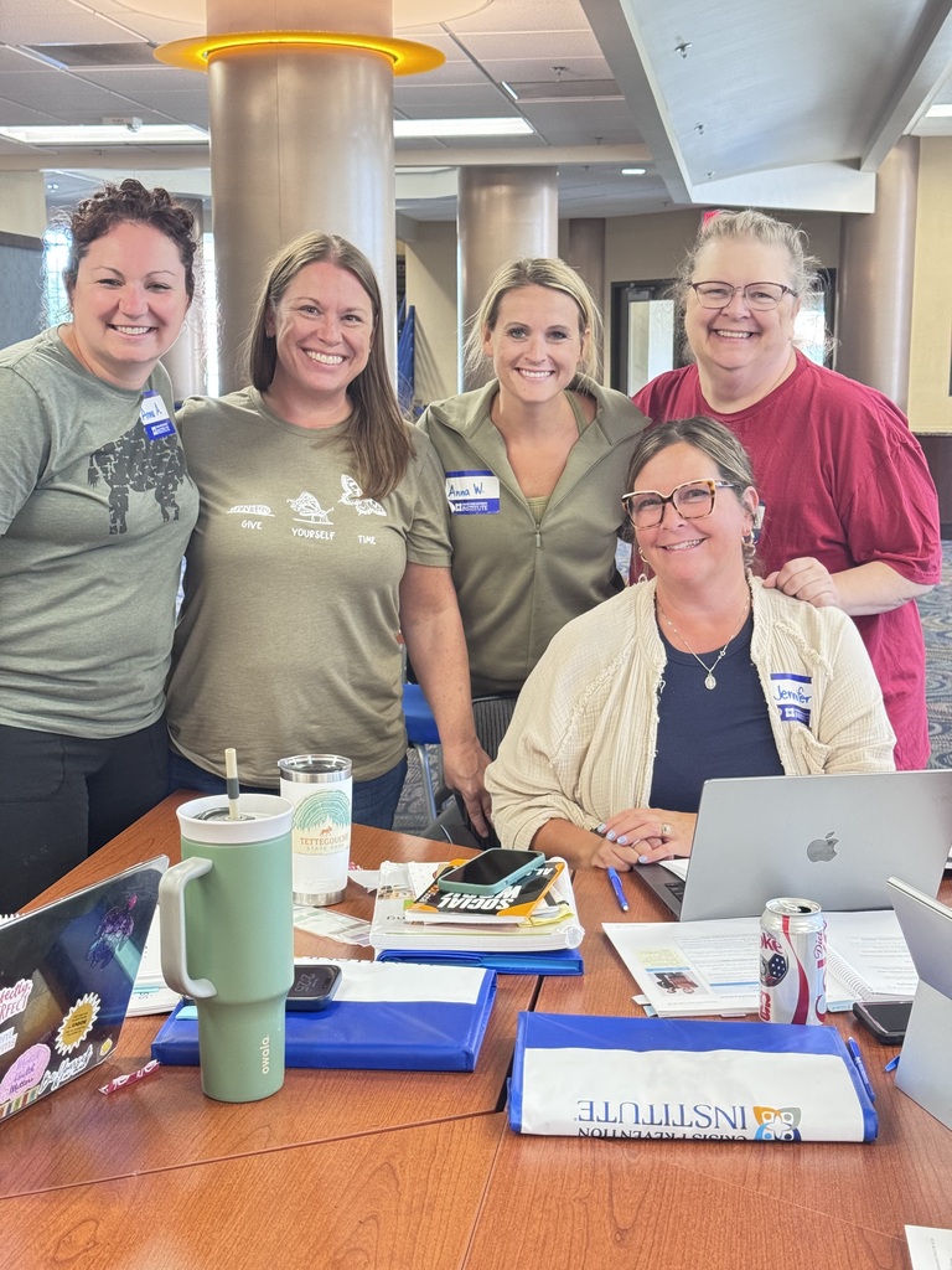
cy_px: 635
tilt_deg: -8.9
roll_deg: +0.3
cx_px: 476
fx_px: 1760
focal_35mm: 48
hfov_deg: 30.3
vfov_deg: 39.7
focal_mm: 6.76
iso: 320
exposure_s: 1/40
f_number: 1.78
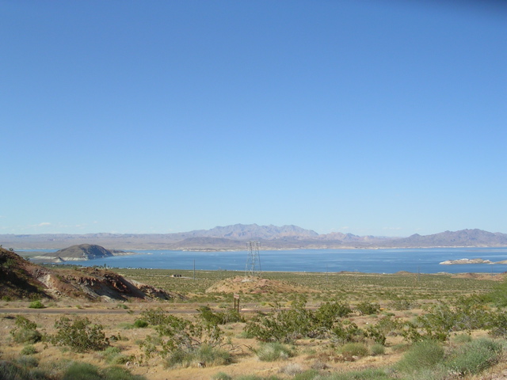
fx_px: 557
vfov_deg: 37.7
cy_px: 190
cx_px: 254
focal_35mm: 38
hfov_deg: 49.0
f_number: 5.6
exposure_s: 1/316
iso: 50
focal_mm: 5.8
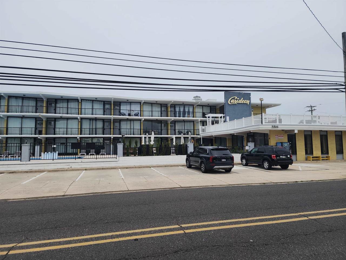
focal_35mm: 23
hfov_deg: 73.9
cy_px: 130
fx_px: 230
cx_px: 173
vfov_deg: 58.9
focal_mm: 6.4
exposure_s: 1/1614
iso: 12
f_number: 1.8
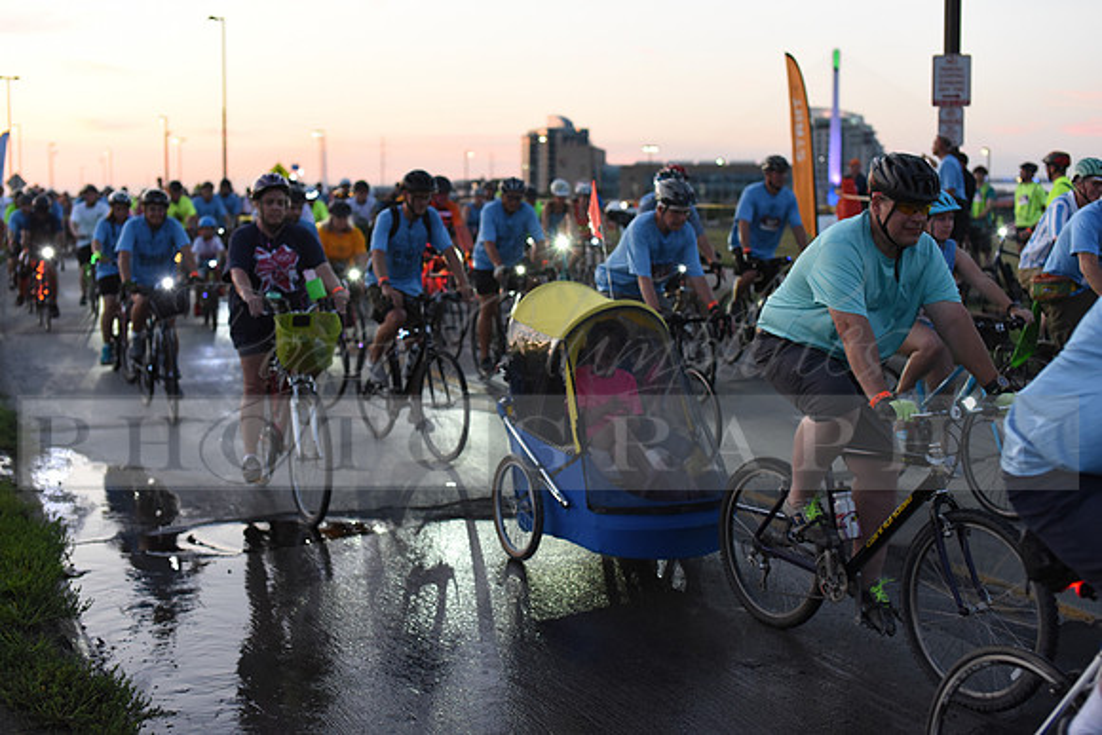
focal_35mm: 50
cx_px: 551
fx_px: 1531
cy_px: 368
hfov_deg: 39.6
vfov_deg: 27.0
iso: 2500
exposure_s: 1/400
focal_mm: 50
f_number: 2.8
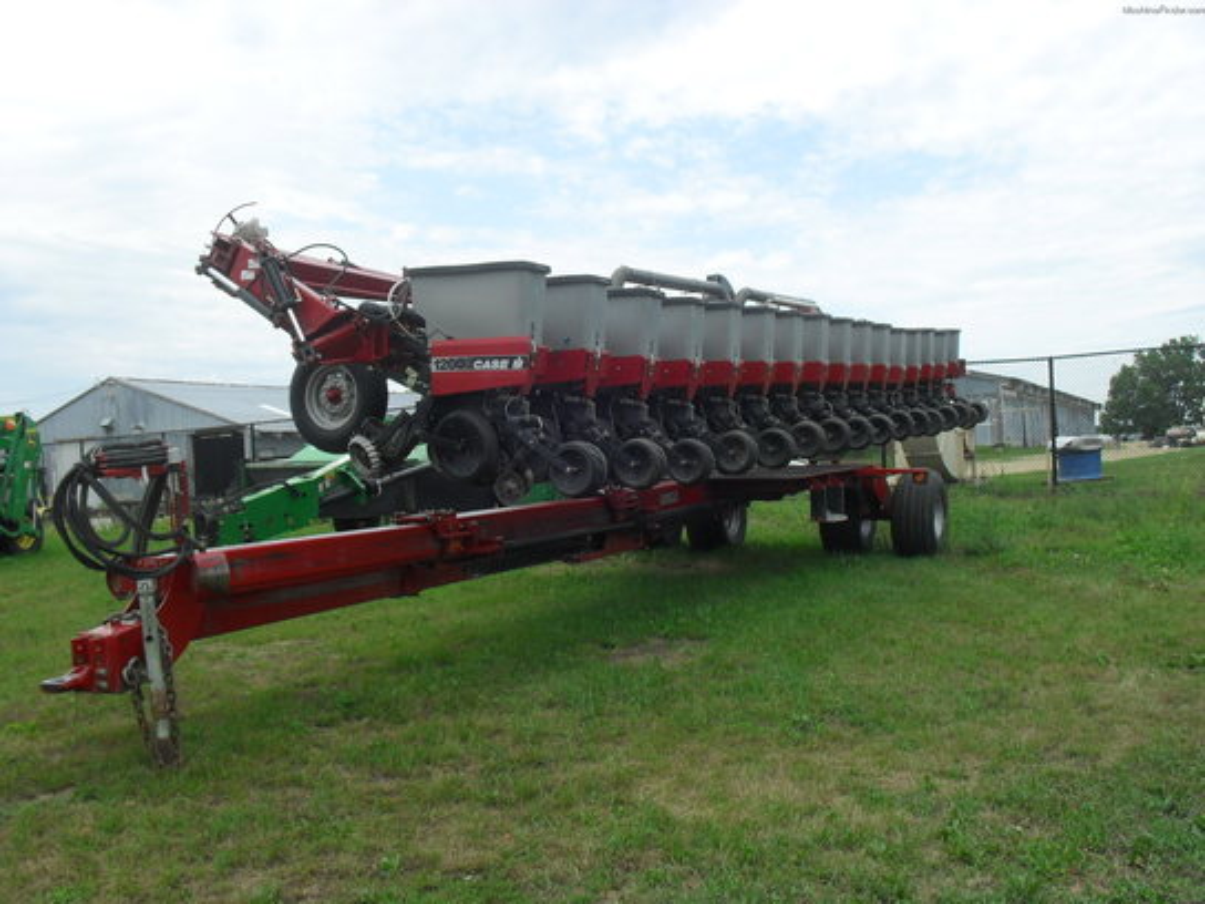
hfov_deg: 52.6
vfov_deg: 40.7
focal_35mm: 35
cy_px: 452
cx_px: 602
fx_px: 1218
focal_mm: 6.3
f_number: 8.4
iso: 100
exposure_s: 1/125
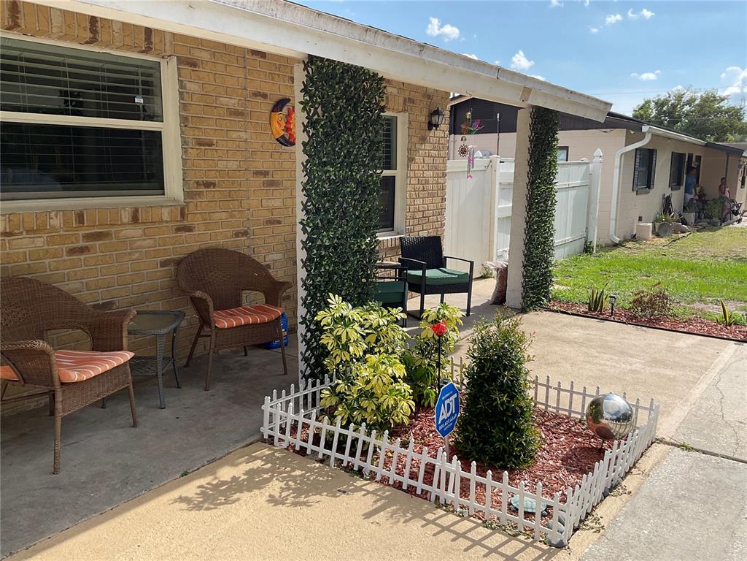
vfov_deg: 48.2
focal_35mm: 29
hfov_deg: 61.7
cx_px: 374
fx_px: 626
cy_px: 280
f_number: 1.8
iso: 16
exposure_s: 1/1311
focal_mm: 3
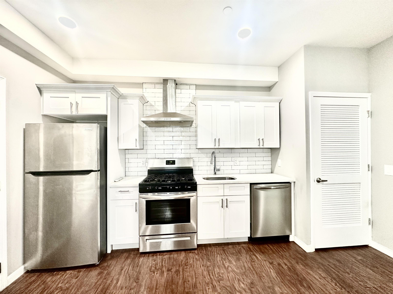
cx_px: 196
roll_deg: -0.1
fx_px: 159
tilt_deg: -0.9
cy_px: 147
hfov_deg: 102.1
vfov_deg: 85.7
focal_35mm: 14
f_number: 2.2
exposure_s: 1/60
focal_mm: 2.22
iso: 160
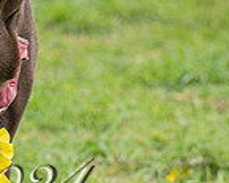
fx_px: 3619
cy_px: 165
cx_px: -149
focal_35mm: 534
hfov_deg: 3.6
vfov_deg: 2.9
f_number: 4
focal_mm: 89
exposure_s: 1/1600
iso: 400
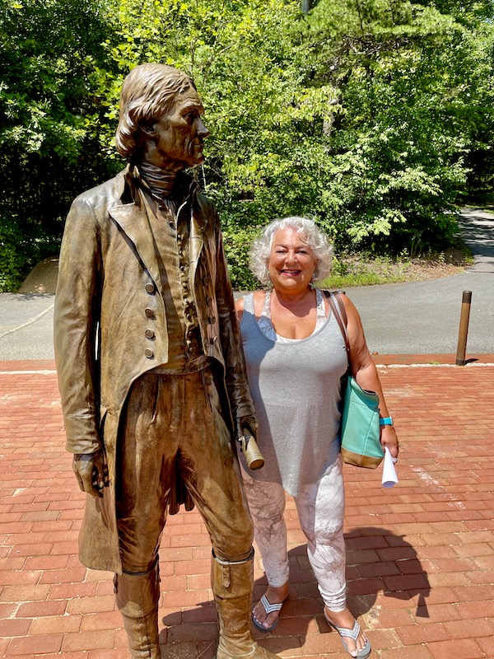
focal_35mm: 26
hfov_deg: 53.1
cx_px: 247
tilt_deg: -11.3
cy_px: 330
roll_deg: -0.6
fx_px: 495
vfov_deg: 67.3
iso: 32
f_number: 1.6
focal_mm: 5.1
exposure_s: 1/1642
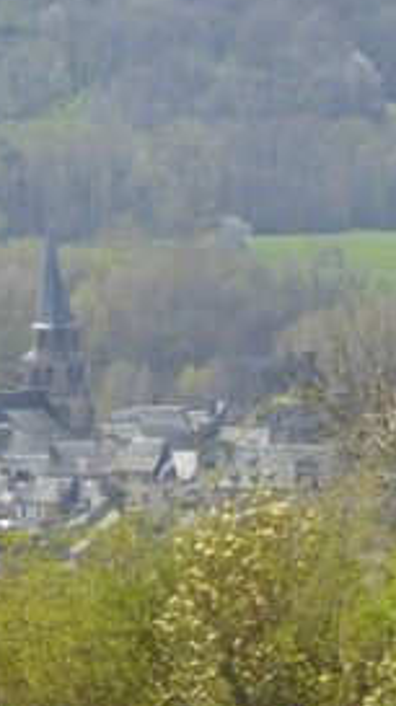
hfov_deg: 1.6
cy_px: 331
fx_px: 14171
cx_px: 250
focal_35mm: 757
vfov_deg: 2.9
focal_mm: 71.7
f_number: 6
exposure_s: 1/160
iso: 100
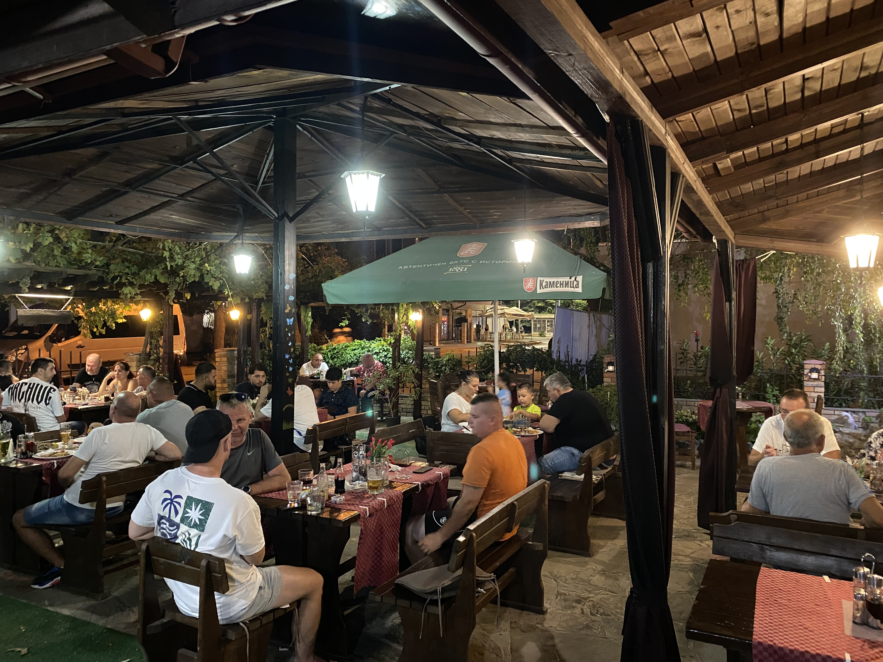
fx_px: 663
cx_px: 442
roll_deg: -0.3
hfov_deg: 67.3
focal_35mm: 26
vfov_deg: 53.1
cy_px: 331
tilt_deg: -0.7
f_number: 1.8
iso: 800
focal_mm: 4.25
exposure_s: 1/25
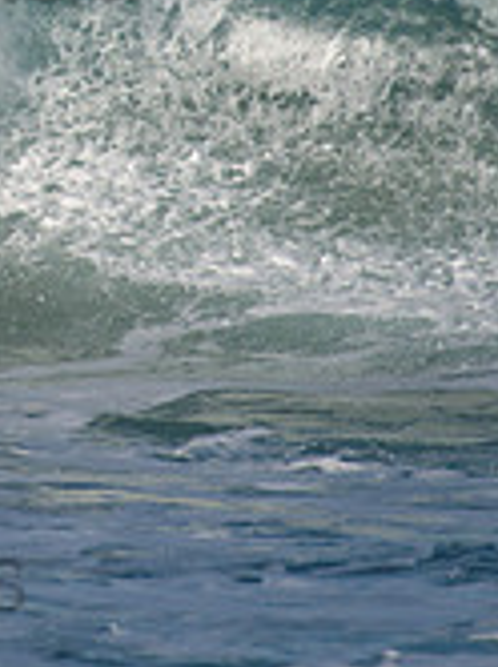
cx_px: -253
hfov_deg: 0.7
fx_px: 39713
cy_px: -112
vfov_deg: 1.0
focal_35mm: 2065
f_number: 5.6
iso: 160
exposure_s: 1/2000
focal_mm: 500
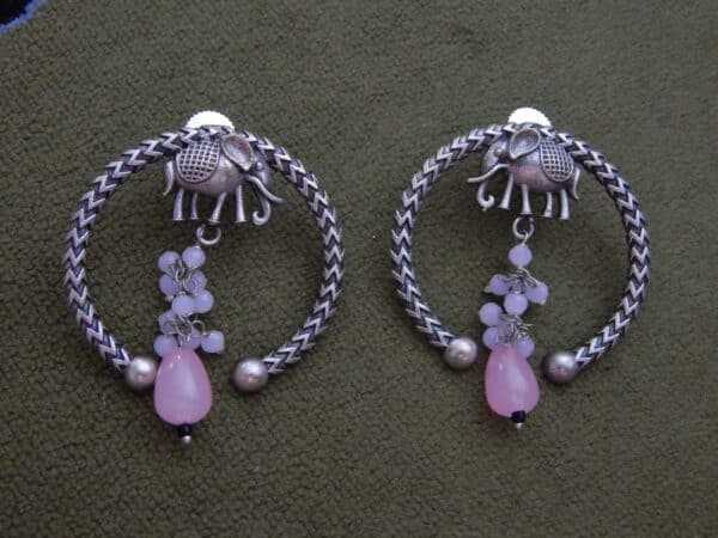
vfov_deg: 30.3
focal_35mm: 48
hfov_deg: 39.7
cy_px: 269
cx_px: 359
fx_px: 996
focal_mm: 8.6
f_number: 3.7
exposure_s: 1/8
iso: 640
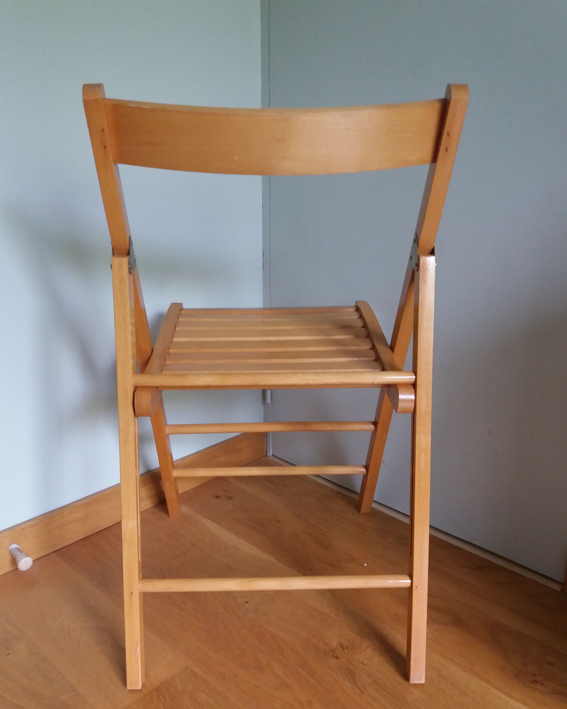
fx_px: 629
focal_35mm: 30
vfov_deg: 58.7
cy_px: 379
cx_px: 276
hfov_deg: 48.5
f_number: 1.9
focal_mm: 3.7
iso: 160
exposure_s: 1/20
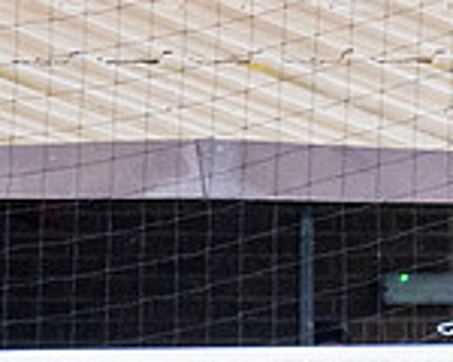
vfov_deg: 0.6
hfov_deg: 0.8
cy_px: 331
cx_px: 354
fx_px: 33933
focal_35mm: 2531
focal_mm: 280
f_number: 4
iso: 1600
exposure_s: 1/1600
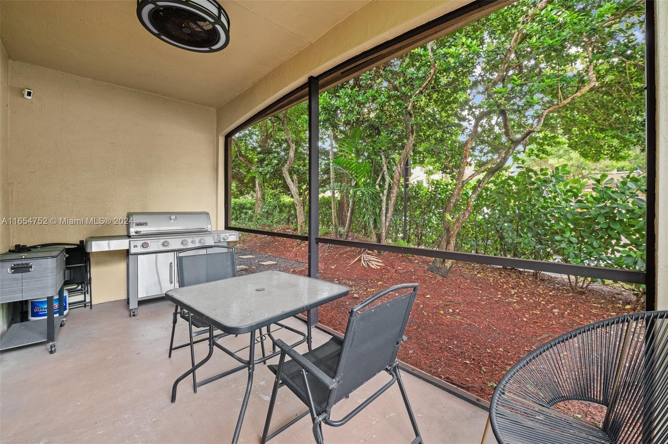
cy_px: 222
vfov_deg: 81.1
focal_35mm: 14
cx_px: 334
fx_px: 259
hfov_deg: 104.3
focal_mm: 14
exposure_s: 3
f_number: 8
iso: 200
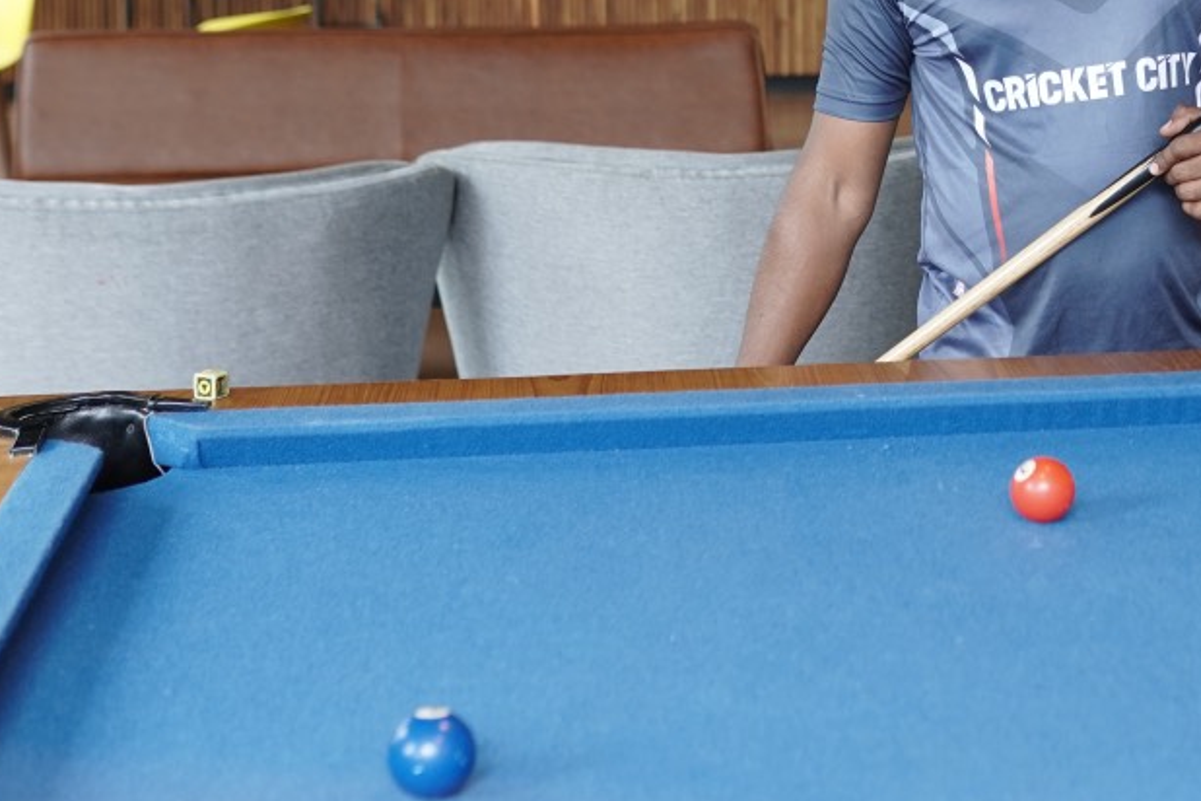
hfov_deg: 23.1
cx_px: 1149
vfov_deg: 15.6
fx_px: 2835
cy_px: -119
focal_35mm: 85
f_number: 2.5
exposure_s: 1/200
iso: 640
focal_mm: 35
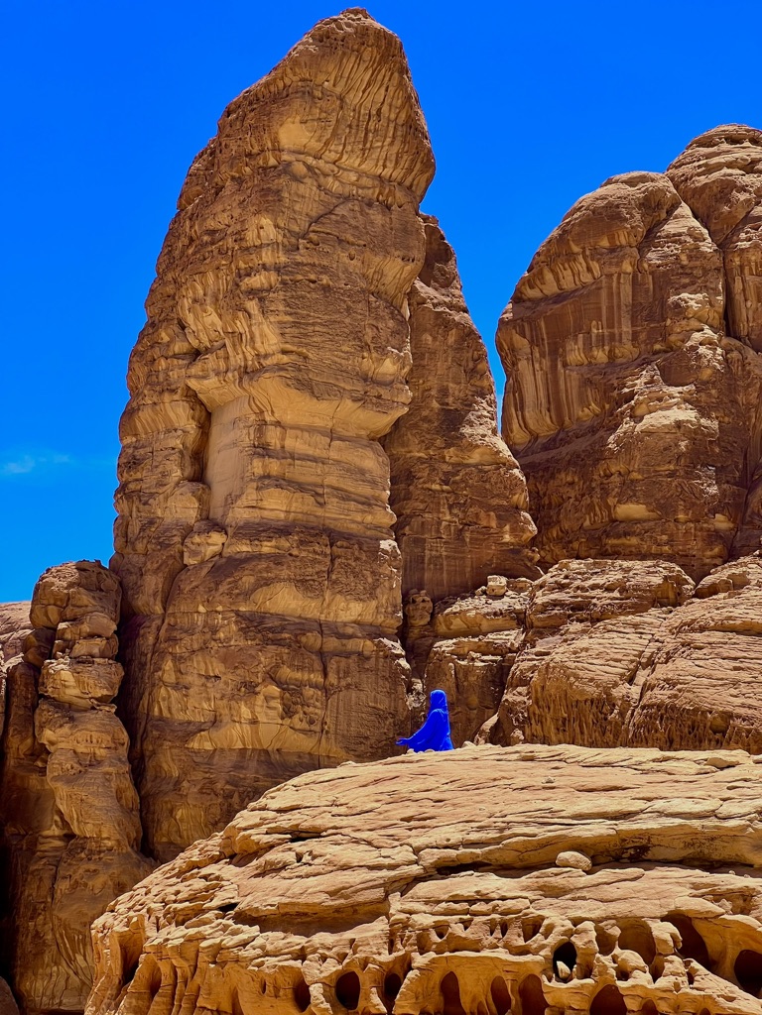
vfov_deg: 25.3
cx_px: 381
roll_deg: -1.2
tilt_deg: +13.3
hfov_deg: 19.1
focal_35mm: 77
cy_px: 508
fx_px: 2260
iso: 32
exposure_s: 1/579
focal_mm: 9
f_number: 2.8
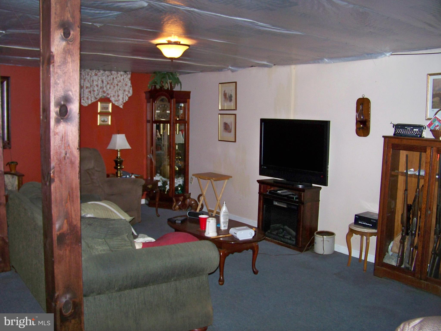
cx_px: 220
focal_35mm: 33
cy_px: 166
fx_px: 420
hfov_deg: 55.4
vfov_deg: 42.9
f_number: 2.8
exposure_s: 1/30
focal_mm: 5.85
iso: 200
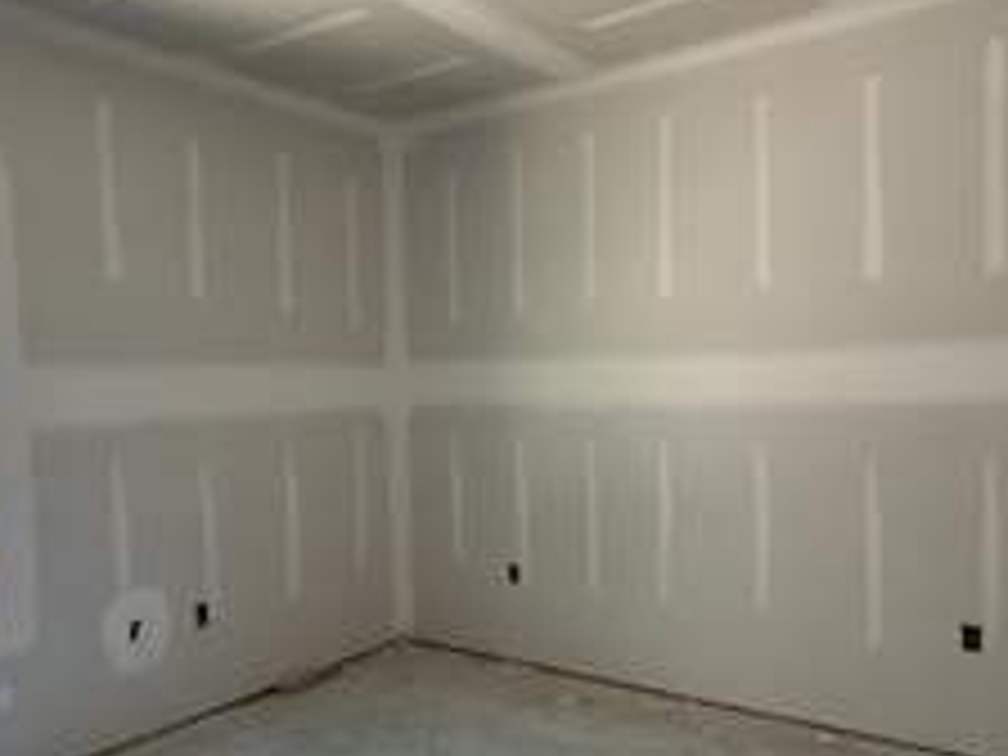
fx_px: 874
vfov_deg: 46.7
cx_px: 522
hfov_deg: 59.9
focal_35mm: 30
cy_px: 421
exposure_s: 1/121
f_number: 2.2
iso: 320
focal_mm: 2.22
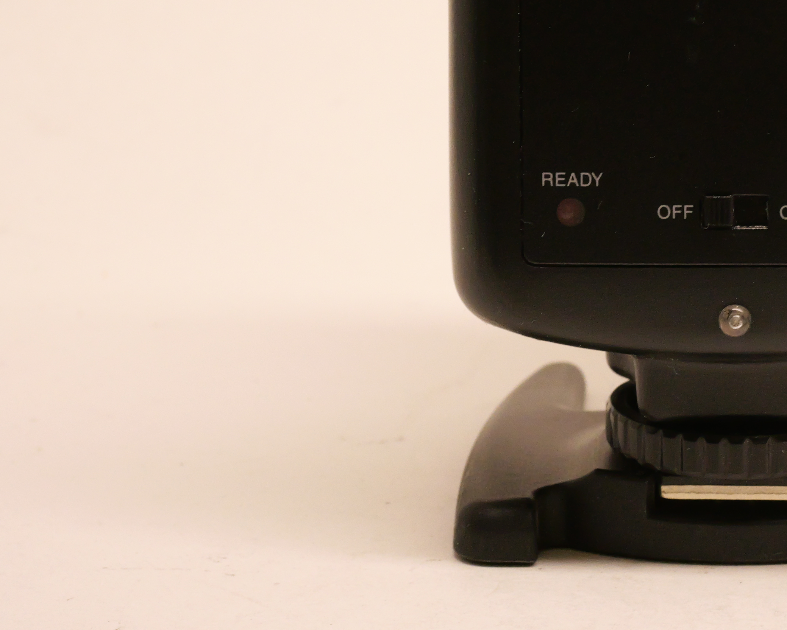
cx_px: 726
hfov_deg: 14.9
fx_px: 2981
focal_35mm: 128
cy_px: 36
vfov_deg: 12.0
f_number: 8
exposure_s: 1/80
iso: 1600
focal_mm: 30
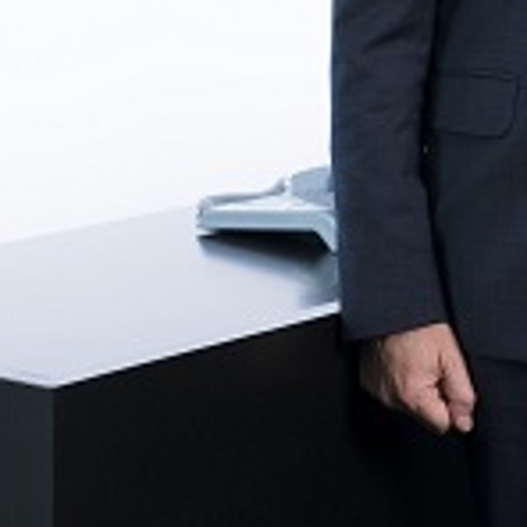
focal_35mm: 184
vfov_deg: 9.3
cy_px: -217
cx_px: 185
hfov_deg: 9.5
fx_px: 3169
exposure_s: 1/160
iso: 800
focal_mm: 50
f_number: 4
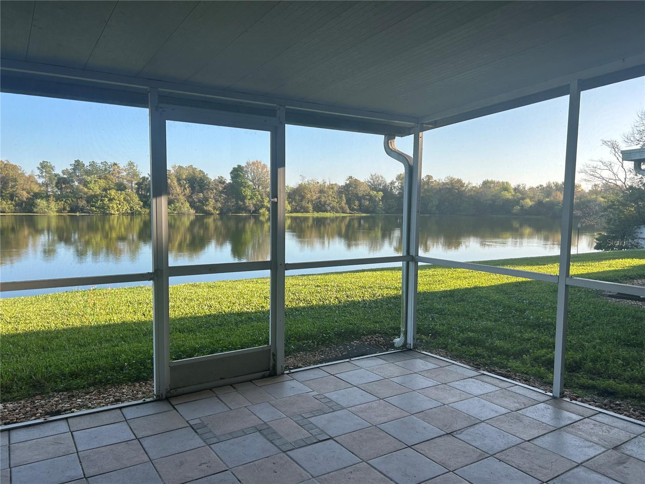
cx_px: 322
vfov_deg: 53.1
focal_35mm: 26
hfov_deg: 67.3
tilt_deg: -5.6
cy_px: 242
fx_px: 484
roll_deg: -1.0
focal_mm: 5.7
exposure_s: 1/887
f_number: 1.5
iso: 50
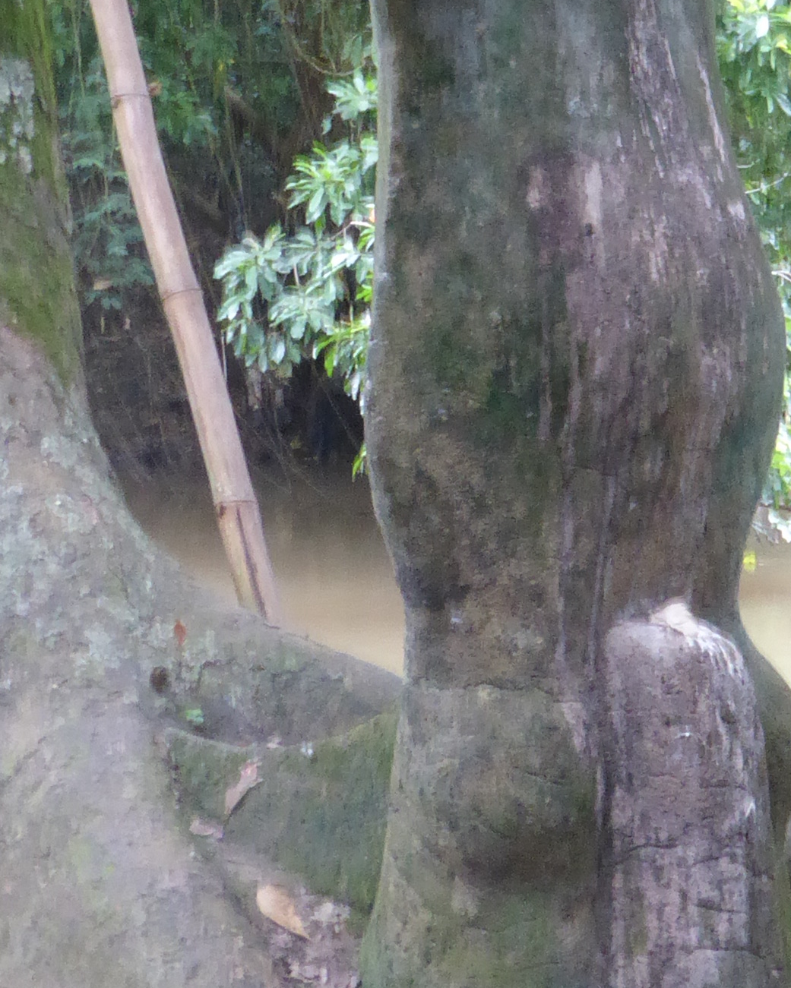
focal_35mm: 111
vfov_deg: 17.2
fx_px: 3248
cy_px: 219
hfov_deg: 13.8
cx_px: 617
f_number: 6.3
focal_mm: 6.7
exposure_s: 1/4
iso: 400
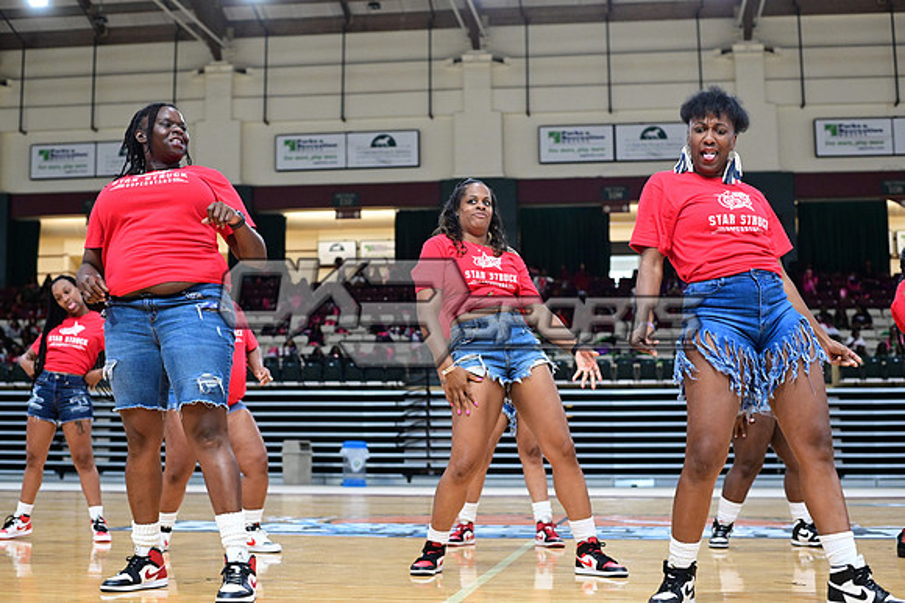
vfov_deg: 27.0
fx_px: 1256
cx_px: 452
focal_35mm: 50
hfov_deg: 39.6
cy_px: 302
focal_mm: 50
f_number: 3.2
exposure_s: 1/1000
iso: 6400
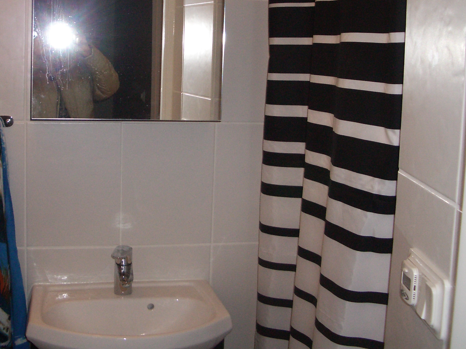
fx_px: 646
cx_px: 171
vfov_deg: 30.0
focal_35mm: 48
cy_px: 115
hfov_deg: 39.4
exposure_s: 1/60
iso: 200
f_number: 2.6
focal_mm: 5.8
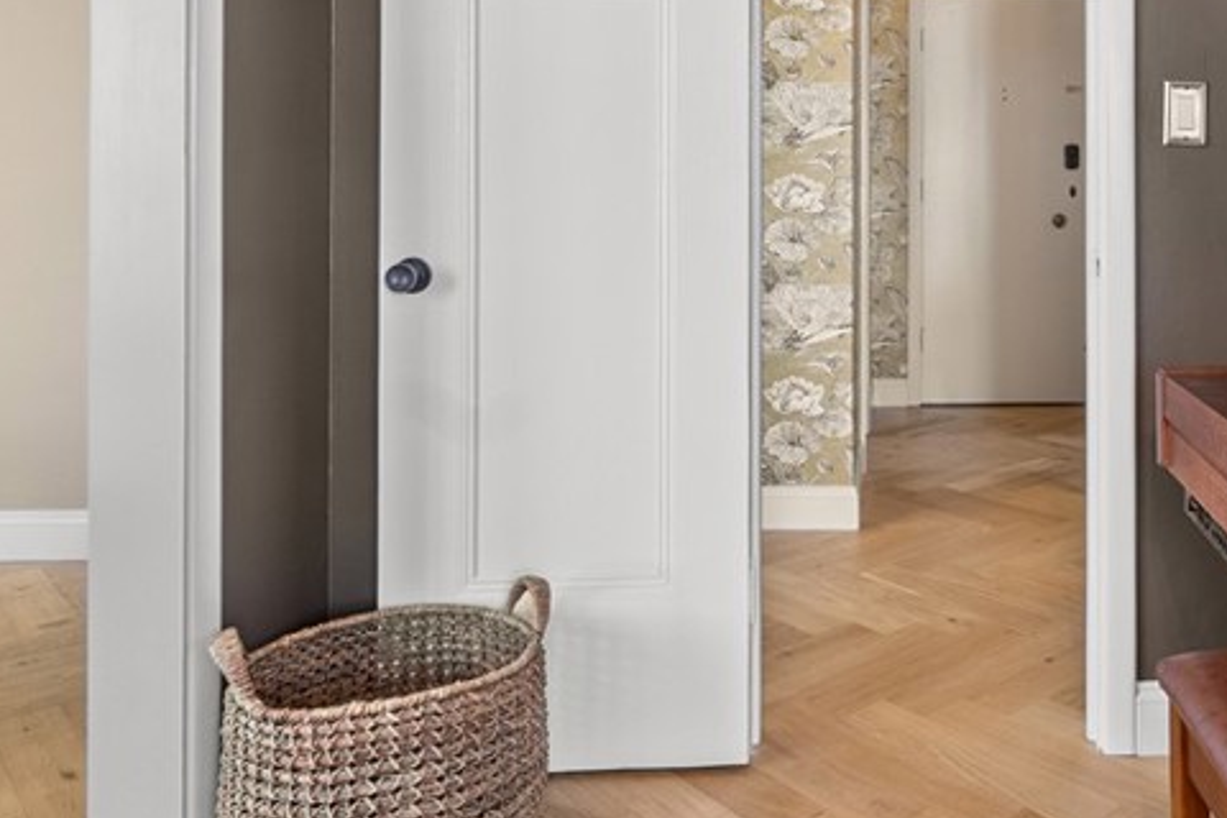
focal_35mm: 32
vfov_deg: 39.8
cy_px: 188
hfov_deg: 55.1
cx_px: 959
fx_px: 1091
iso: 400
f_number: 8
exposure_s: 1/2.5
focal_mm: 10
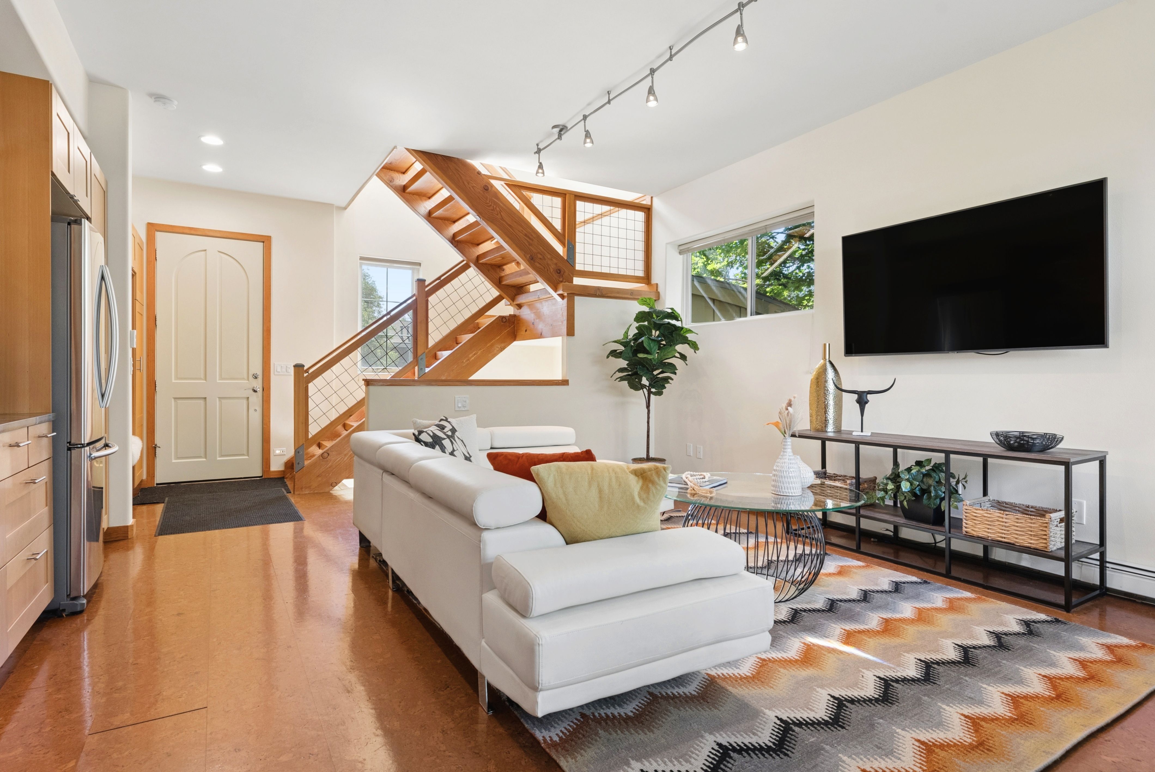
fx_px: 610
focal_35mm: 19
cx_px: 578
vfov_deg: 64.6
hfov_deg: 86.9
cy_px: 386
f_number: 8
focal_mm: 19
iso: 1000
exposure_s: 1/40
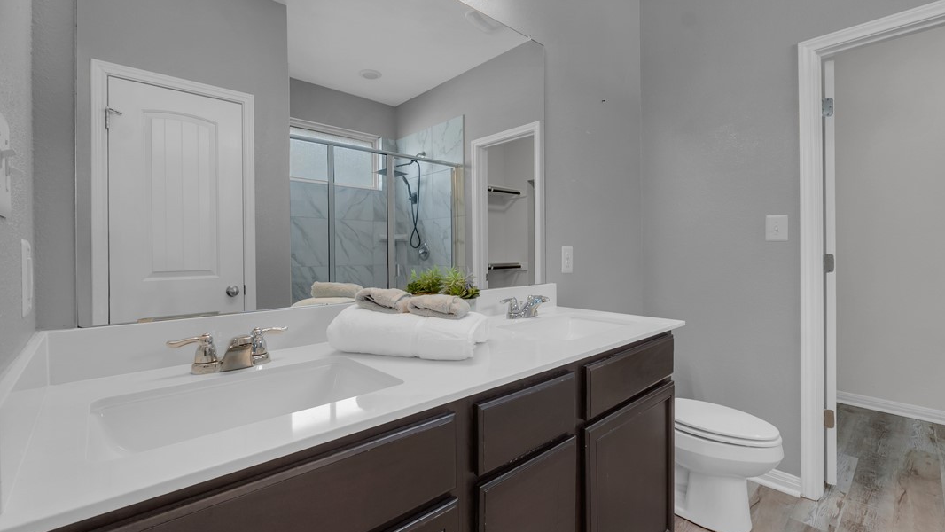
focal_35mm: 16
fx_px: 401
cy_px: 262
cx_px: 473
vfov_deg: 67.1
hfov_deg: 99.4
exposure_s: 1/1.25
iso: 400
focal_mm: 10
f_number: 8
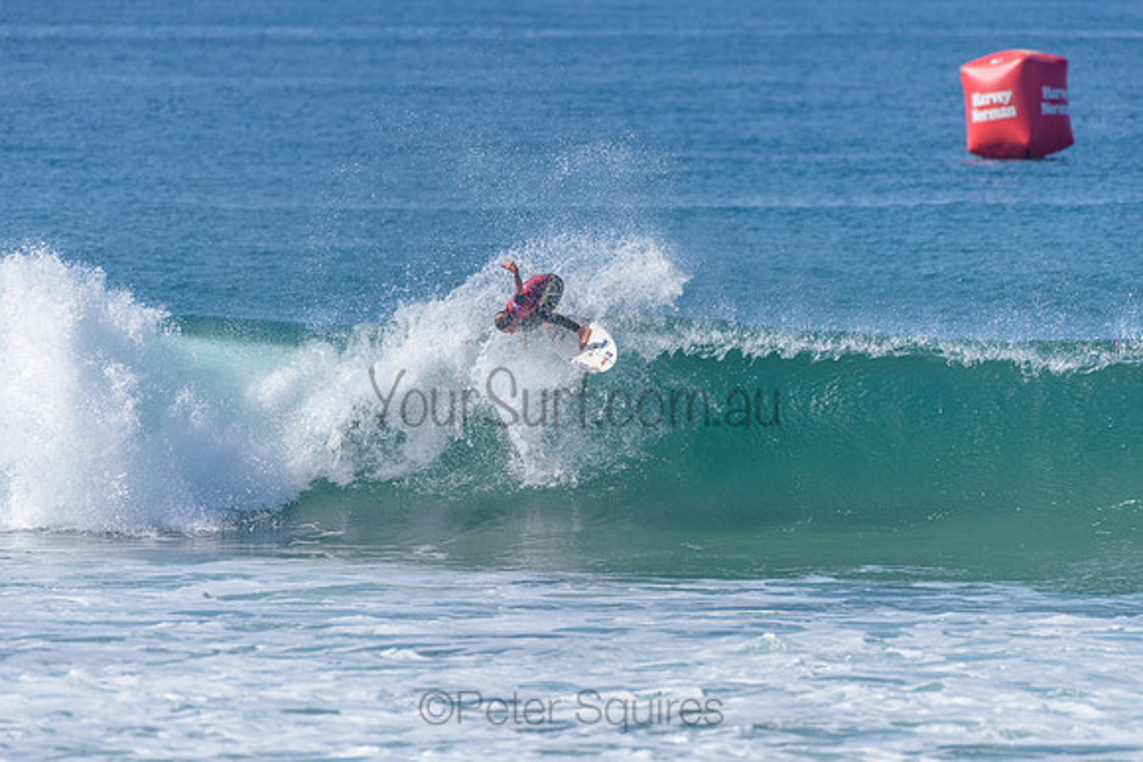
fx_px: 15878
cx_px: 572
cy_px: 381
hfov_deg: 4.1
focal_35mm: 500
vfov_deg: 2.8
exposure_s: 1/2000
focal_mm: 500
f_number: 5.6
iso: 180
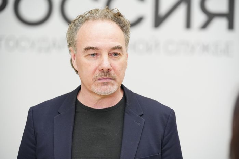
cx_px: 120
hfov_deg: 16.5
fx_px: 823
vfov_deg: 11.1
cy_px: 80
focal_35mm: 124
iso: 3200
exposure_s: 1/400
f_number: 4
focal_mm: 124
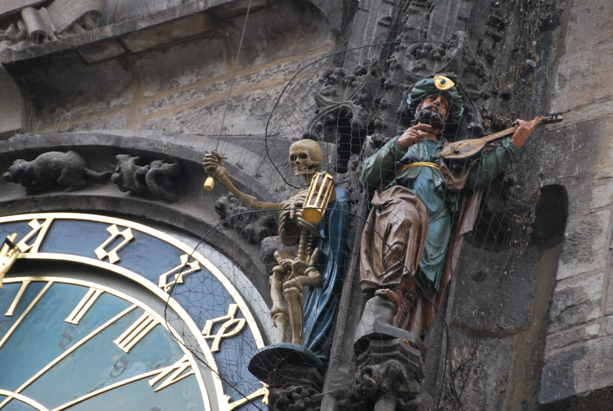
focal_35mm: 210
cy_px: 206
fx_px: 3580
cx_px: 306
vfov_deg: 6.6
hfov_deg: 9.8
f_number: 6
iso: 200
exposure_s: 1/60
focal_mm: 140
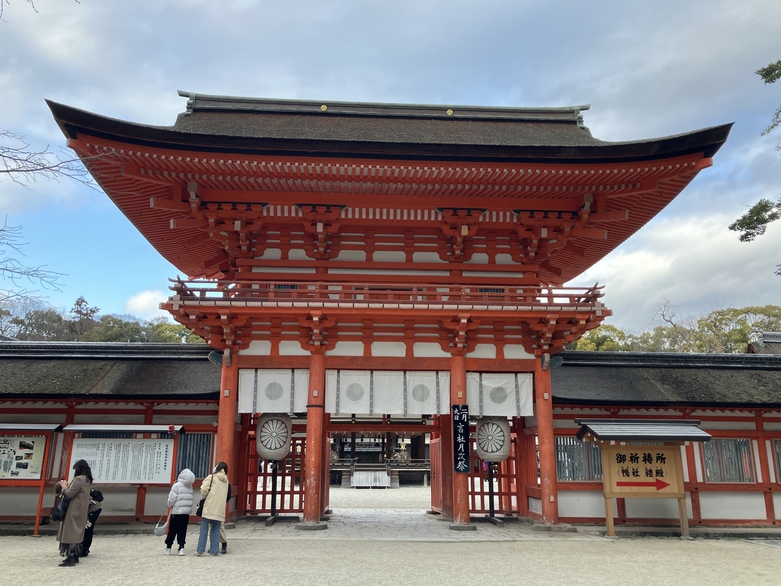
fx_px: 632
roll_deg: +0.0
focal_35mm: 28
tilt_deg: +13.7
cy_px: 293
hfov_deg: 63.4
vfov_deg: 49.7
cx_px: 390
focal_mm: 3.99
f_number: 1.8
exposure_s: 1/165
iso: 32
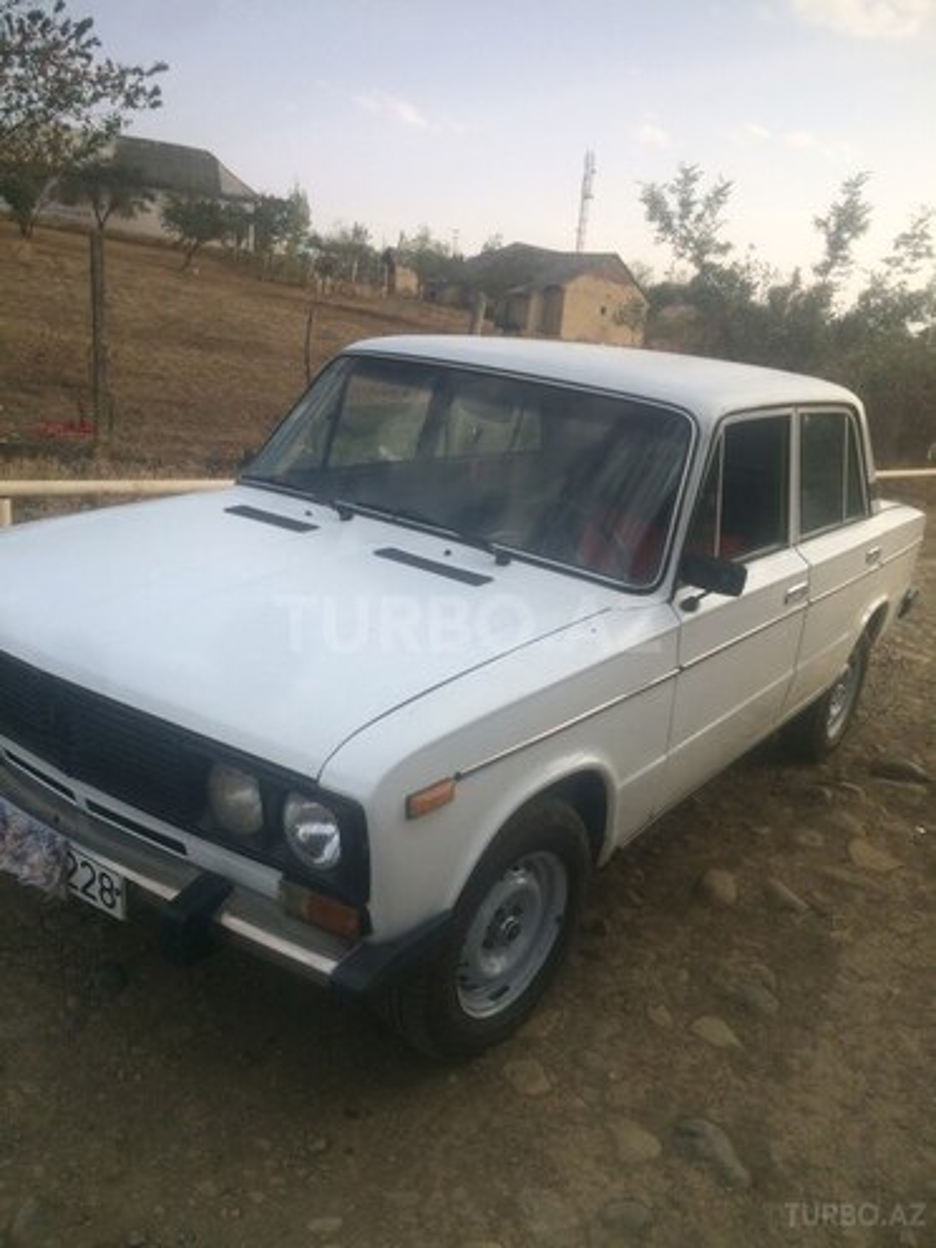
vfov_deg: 61.7
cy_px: 624
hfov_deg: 48.2
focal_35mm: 29
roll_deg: -7.7
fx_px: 1046
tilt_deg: -18.7
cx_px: 468
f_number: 2.2
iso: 32
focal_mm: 4.15
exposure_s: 1/707
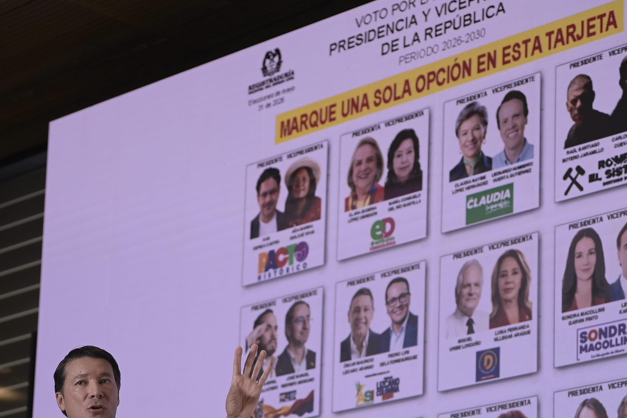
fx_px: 2264
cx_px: 283
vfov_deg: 10.5
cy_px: 375
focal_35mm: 130
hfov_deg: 15.8
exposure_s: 1/500
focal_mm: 70
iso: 1000
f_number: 2.8
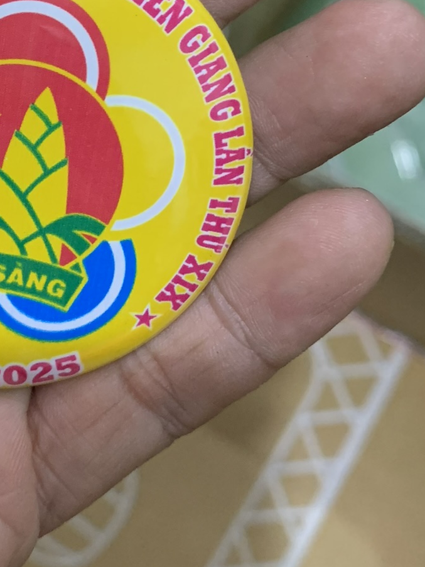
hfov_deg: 23.9
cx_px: 22
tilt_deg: -61.3
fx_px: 966
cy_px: 127
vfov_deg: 32.0
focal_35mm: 59
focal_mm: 4.25
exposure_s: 1/60
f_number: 1.8
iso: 400
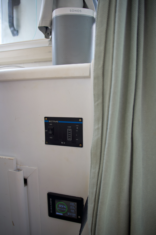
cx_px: 78
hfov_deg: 43.0
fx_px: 198
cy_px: 118
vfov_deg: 61.2
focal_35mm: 30
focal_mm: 20.3
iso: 100
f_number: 2.8
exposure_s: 1/80
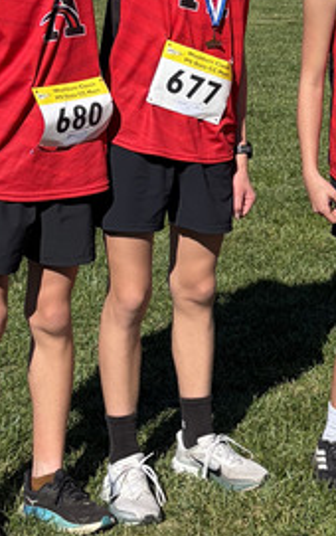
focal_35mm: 104
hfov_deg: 11.8
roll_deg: -1.9
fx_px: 1520
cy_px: 223
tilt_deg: -13.4
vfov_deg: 20.0
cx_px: 561
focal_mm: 5.96
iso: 50
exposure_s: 1/4608
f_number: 1.6
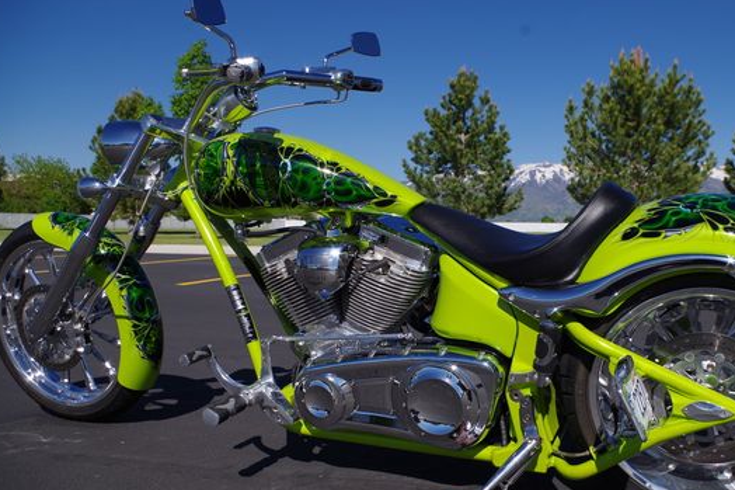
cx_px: 429
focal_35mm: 33
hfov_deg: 56.9
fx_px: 673
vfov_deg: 39.9
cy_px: 262
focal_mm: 18
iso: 100
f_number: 8
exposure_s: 1/400
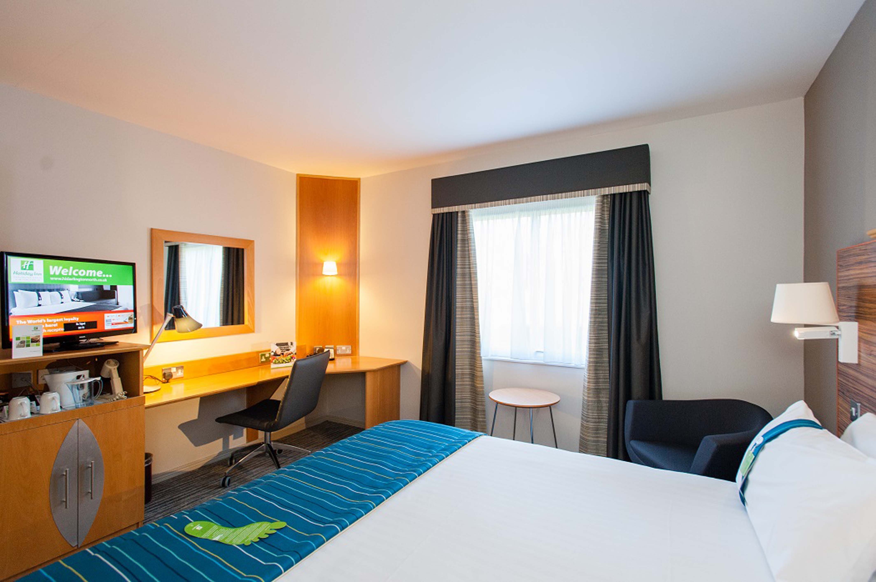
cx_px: 438
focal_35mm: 17
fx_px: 413
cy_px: 291
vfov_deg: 70.3
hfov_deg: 93.3
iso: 1000
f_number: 4.5
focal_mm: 17
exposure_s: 1/50
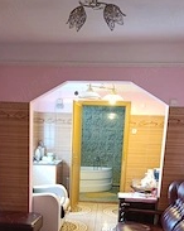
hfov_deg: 30.7
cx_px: 76
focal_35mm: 49
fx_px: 334
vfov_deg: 35.8
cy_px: 207
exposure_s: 1/25
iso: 1601
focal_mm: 6.11
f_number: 1.65
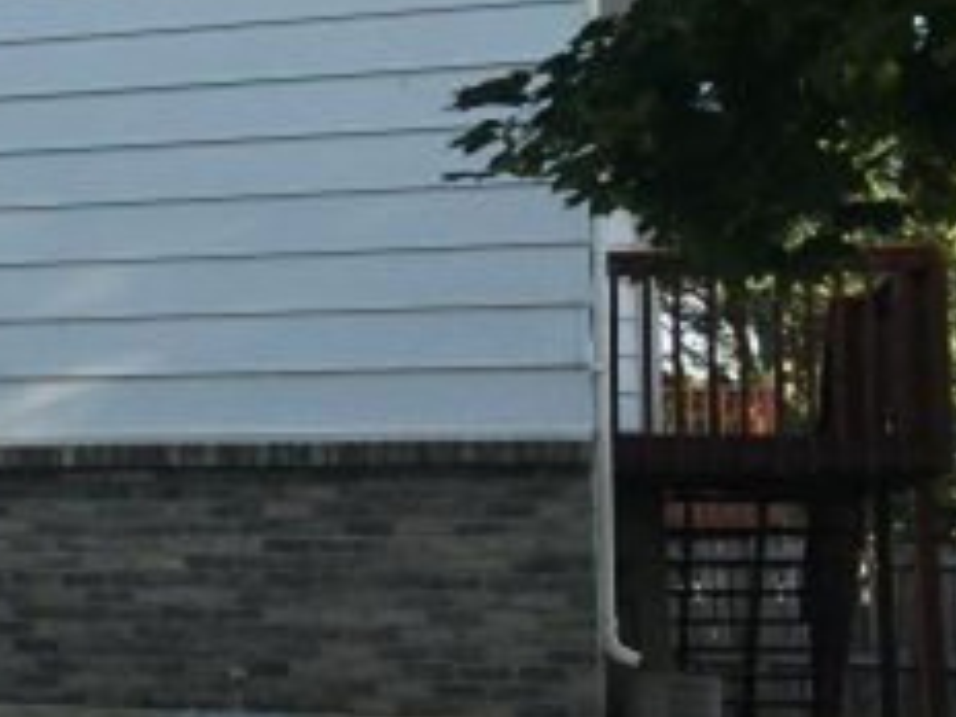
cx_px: -272
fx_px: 2209
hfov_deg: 22.0
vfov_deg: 18.4
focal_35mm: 80
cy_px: 375
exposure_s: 1/601
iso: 25
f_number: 2.2
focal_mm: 4.15
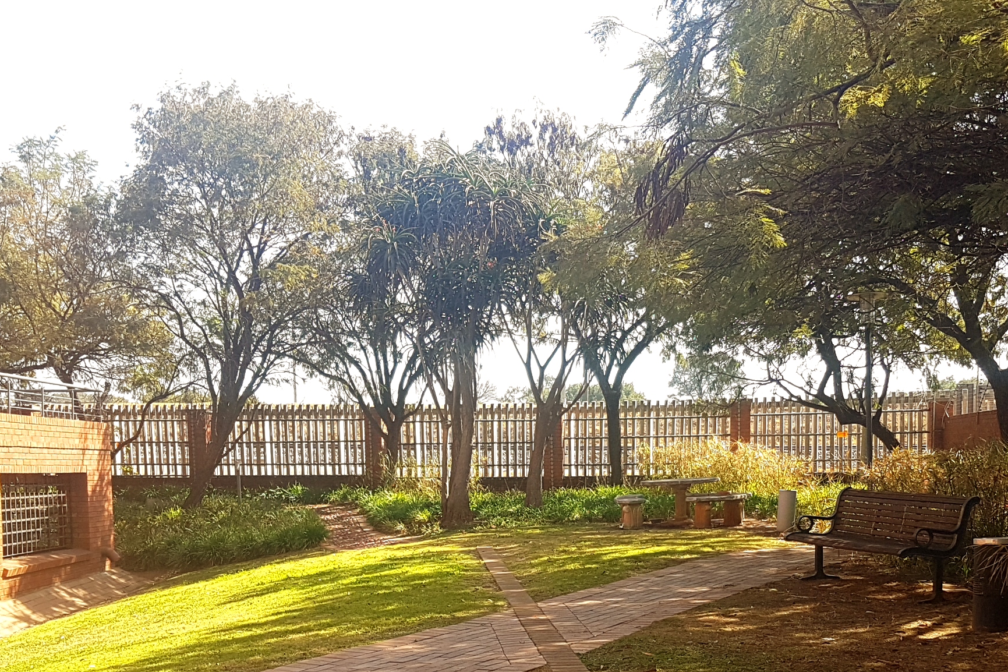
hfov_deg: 43.6
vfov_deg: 29.1
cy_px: 554
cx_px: 544
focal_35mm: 45
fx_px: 1260
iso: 40
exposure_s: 1/472
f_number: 1.7
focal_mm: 4.2
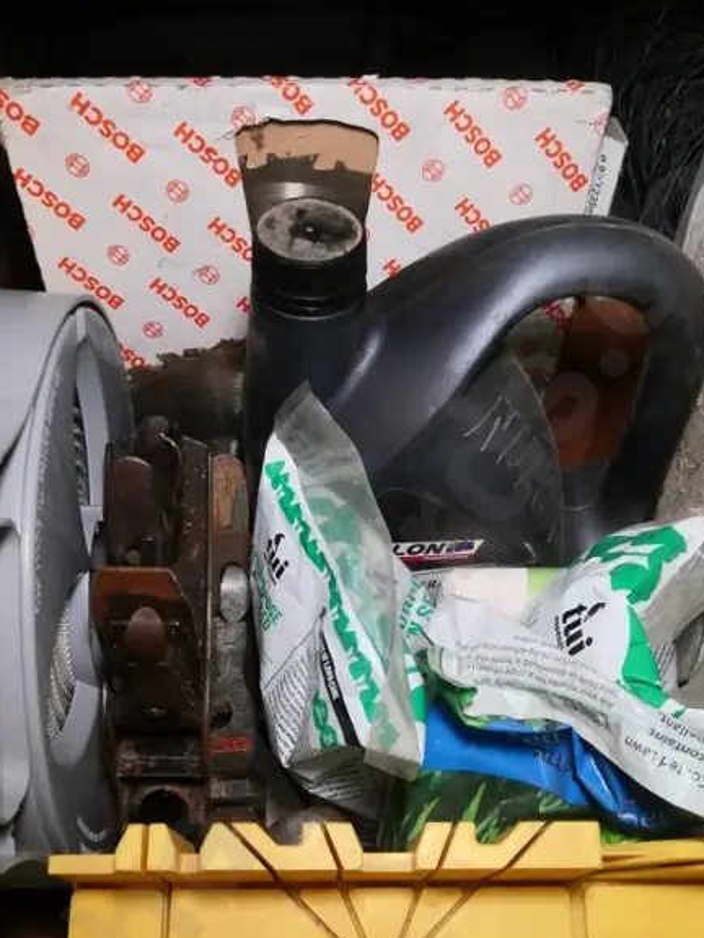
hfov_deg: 44.2
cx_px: 350
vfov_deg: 55.0
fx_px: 868
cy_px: 661
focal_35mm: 32
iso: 3200
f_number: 4.5
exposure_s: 1/500
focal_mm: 9
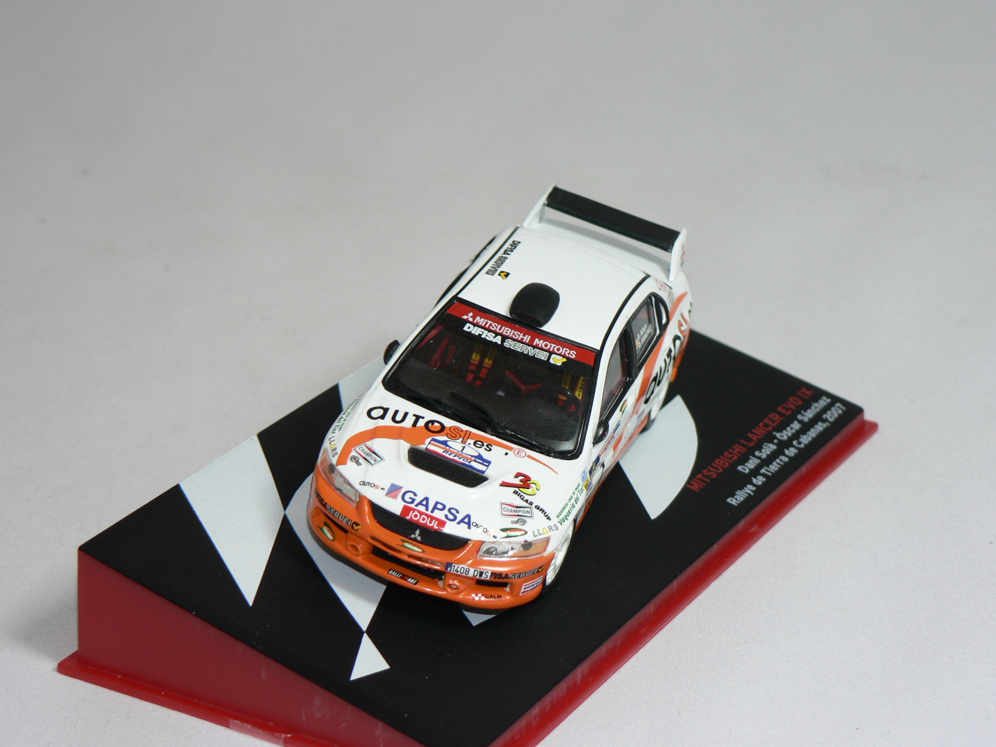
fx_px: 2618
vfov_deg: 16.2
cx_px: 498
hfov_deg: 21.5
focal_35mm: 91
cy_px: 374
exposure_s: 1/60
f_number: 3.2
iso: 80
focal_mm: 15.2
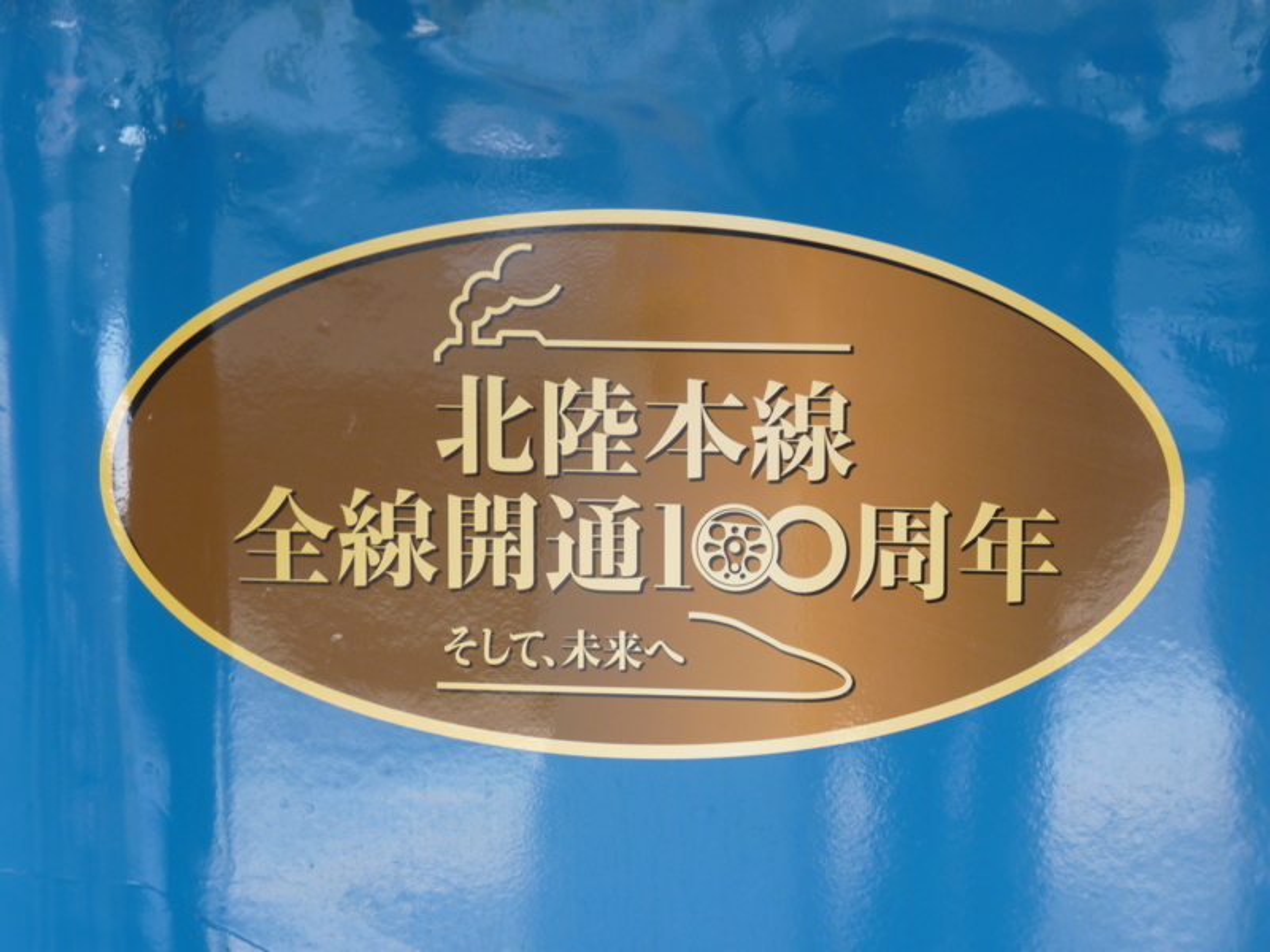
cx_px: 635
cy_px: 476
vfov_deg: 10.4
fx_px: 5210
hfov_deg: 13.9
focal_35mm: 142
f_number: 3.6
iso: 125
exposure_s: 1/50
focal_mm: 25.2
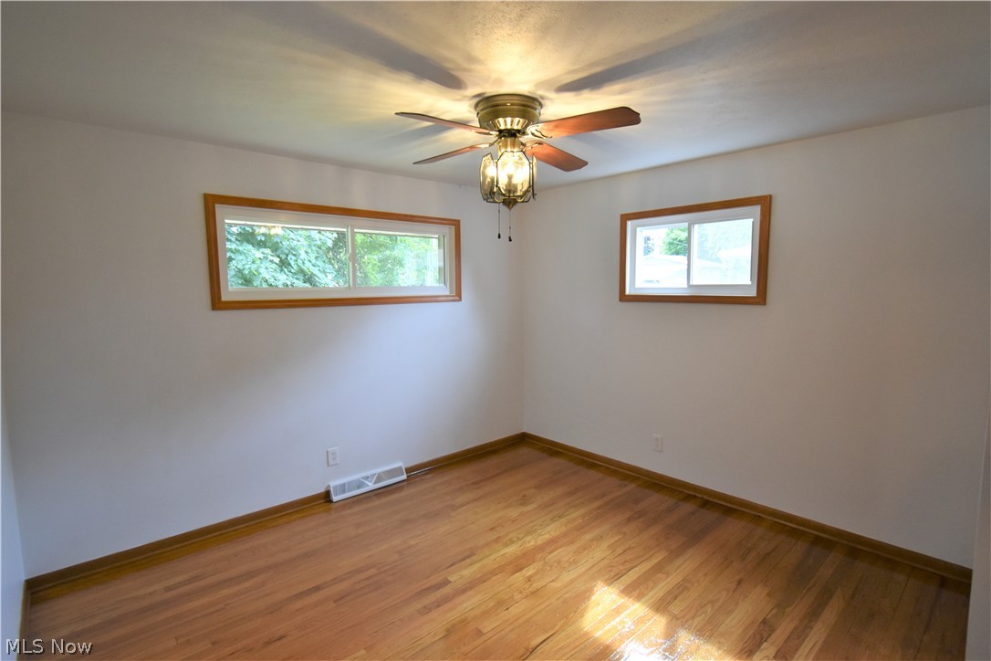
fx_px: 475
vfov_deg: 69.7
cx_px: 496
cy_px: 330
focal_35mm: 17
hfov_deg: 92.4
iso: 1000
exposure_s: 1/125
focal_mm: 11.5
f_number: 4.8
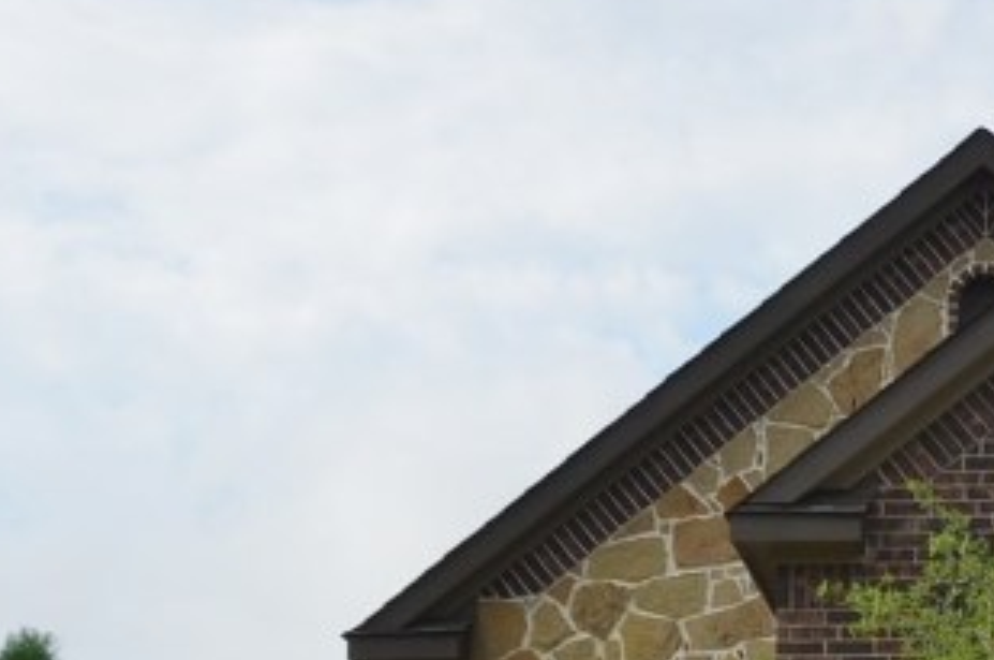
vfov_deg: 11.9
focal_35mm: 107
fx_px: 2946
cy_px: 1136
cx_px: 1256
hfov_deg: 18.0
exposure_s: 1/250
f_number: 8
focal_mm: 19
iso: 100
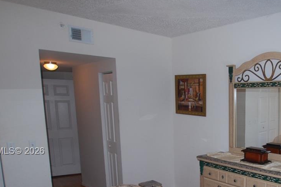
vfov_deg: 38.4
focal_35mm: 33
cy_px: 152
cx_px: 233
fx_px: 258
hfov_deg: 52.7
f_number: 3.5
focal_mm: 10
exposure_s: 1/60
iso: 200
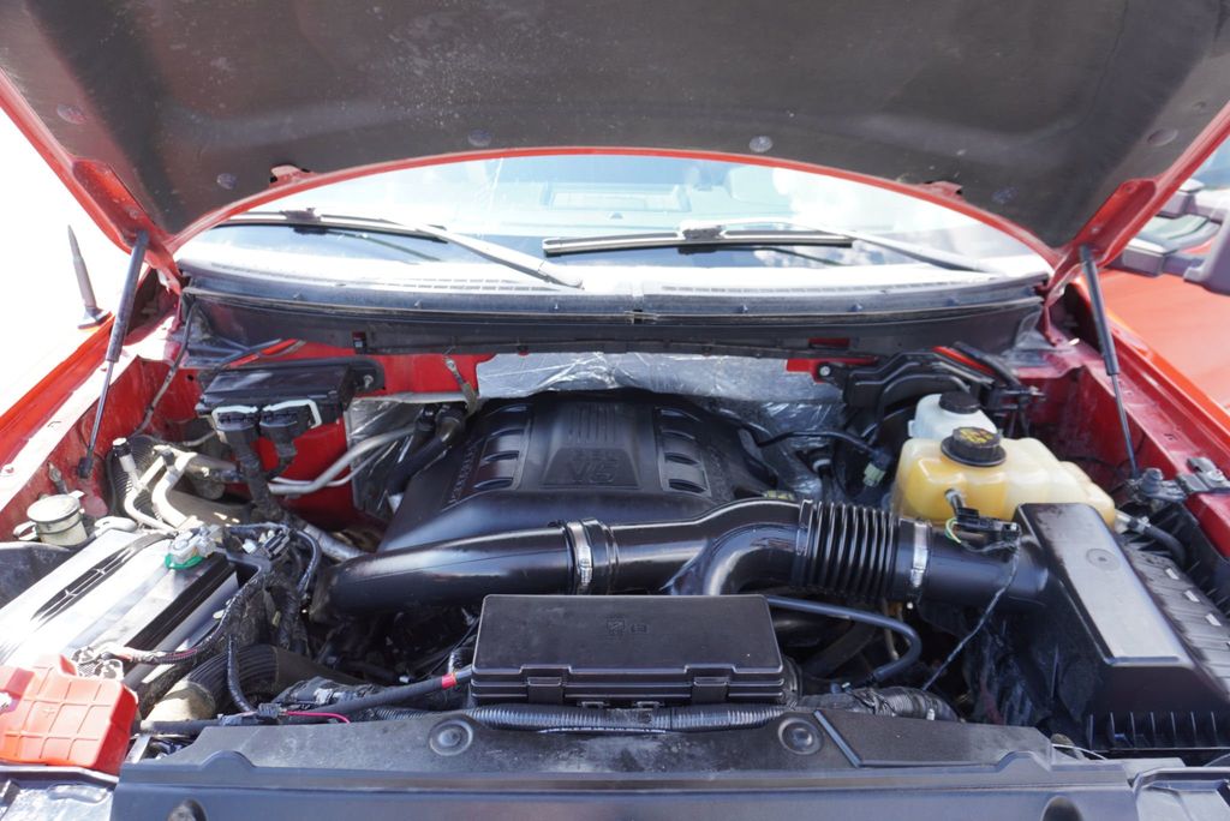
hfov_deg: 73.7
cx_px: 615
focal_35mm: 24
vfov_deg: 53.2
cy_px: 410
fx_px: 820
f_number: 4
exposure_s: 1/80
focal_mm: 16
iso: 100
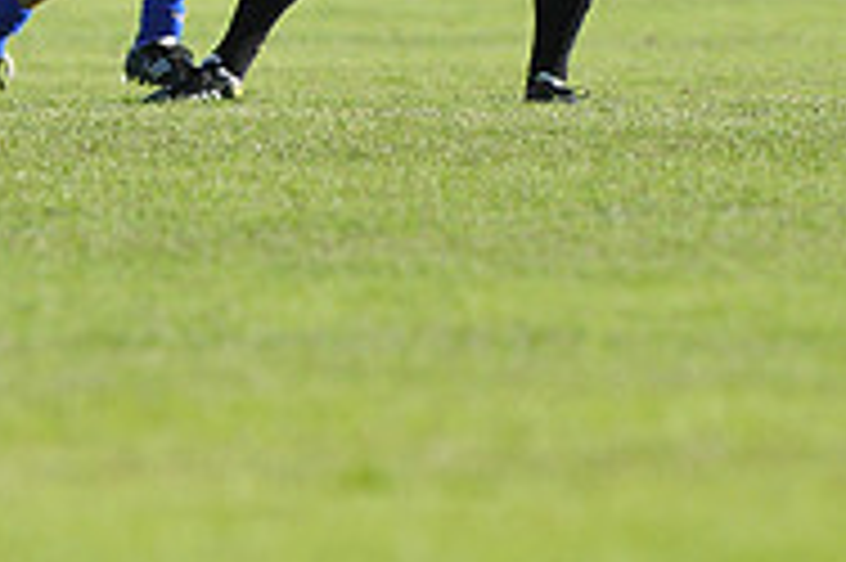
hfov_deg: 1.5
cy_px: -299
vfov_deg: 1.0
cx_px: -450
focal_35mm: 1385
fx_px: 32518
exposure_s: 1/1000
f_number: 3.5
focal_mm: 300
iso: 200
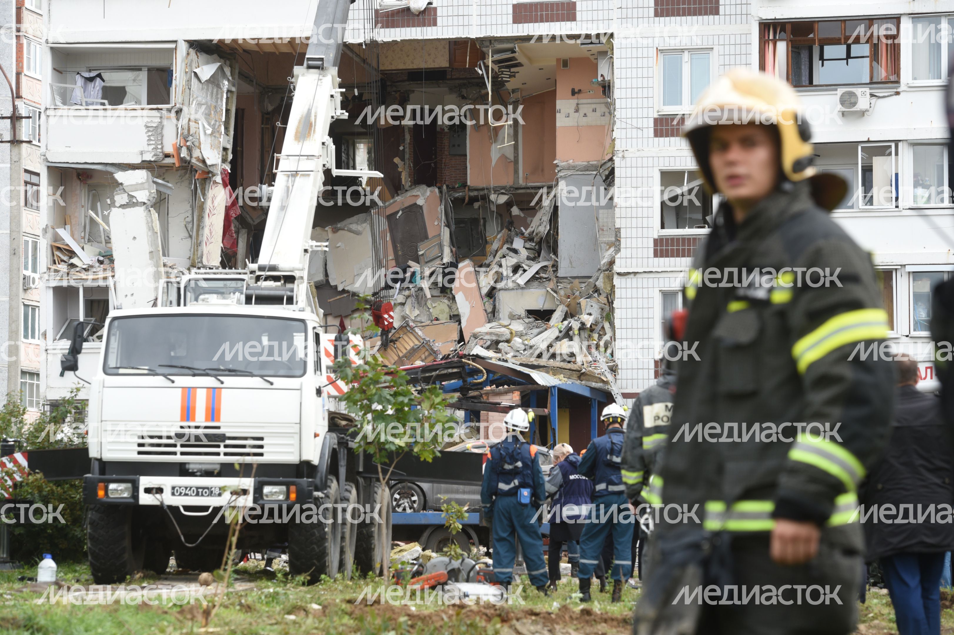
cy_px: 318
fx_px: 2702
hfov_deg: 20.0
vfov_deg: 13.4
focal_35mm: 102
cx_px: 477
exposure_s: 1/1000
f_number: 5.6
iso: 800
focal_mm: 102
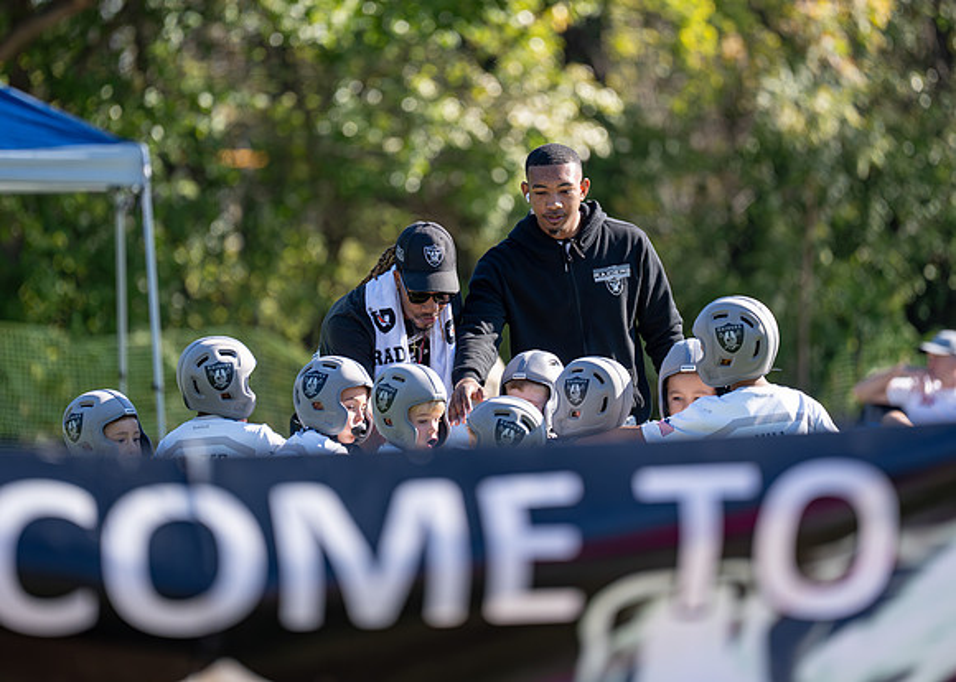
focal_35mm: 244
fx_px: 6618
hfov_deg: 8.3
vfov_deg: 5.9
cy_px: 285
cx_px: 456
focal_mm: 200
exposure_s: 1/2000
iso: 250
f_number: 2.8
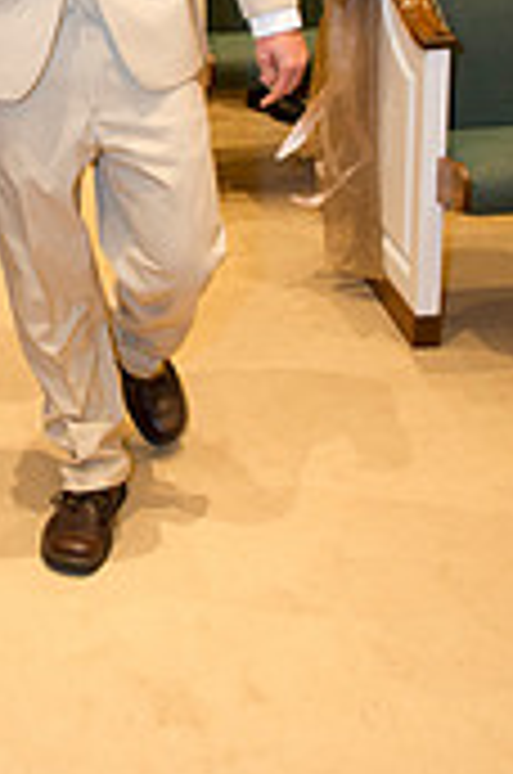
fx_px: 1459
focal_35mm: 68
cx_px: 20
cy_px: 130
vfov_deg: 28.9
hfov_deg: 19.5
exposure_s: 1/80
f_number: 4
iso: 1250
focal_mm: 26
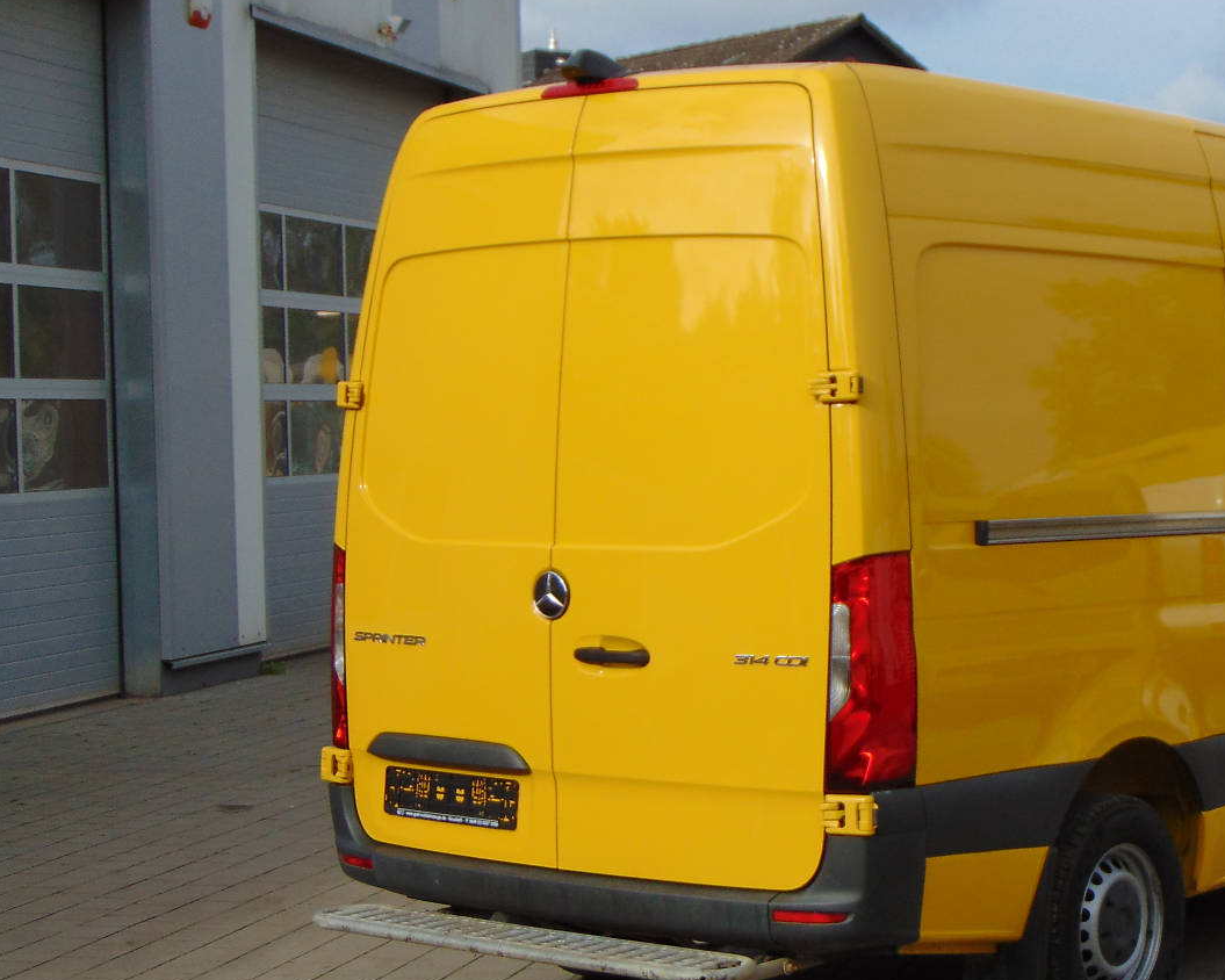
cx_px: 925
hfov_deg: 25.4
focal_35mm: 74
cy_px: 541
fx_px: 2683
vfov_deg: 20.7
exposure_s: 1/640
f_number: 3.5
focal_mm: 9
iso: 80
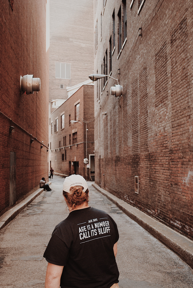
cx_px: 96
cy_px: 144
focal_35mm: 52
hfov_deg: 25.8
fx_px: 421
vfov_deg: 37.8
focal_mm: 35
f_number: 5
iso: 400
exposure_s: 1/80
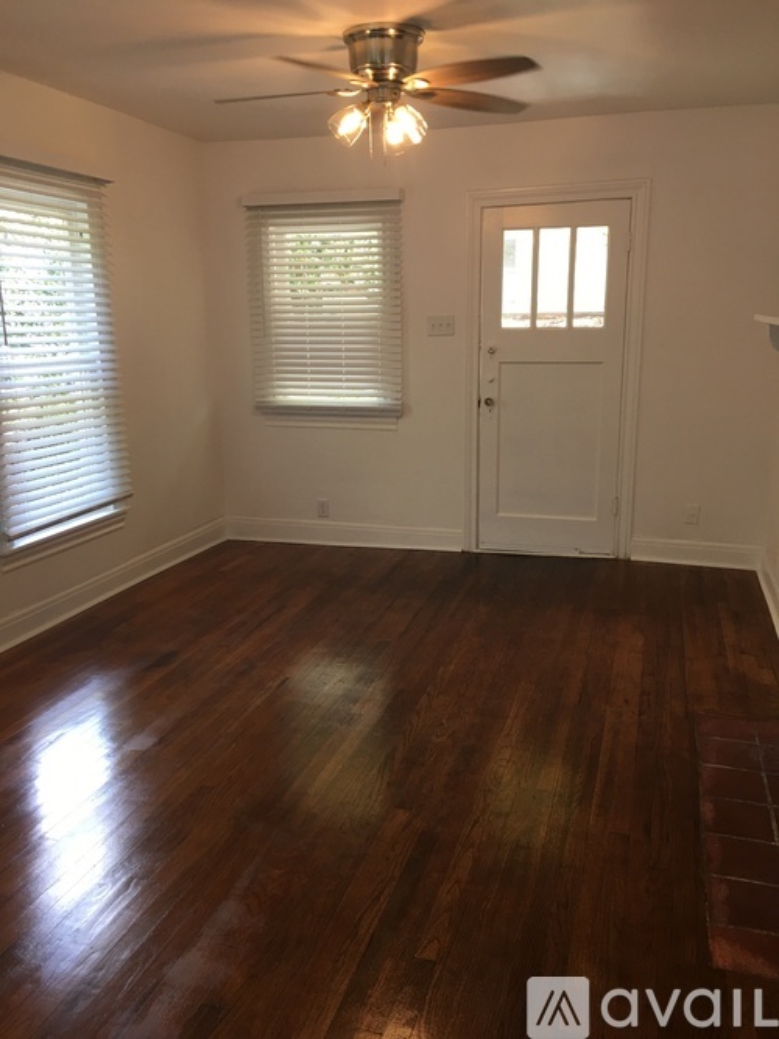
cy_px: 520
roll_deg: +0.6
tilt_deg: -11.2
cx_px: 390
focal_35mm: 29
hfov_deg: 48.2
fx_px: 870
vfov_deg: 61.7
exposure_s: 1/30
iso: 25
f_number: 2.2
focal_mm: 4.15
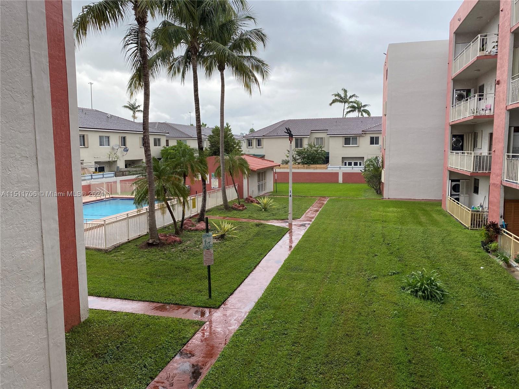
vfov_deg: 53.1
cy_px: 194
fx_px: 390
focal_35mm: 26
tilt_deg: -8.1
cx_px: 260
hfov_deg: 67.3
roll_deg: +0.2
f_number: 1.8
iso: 32
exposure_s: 1/606
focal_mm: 4.25
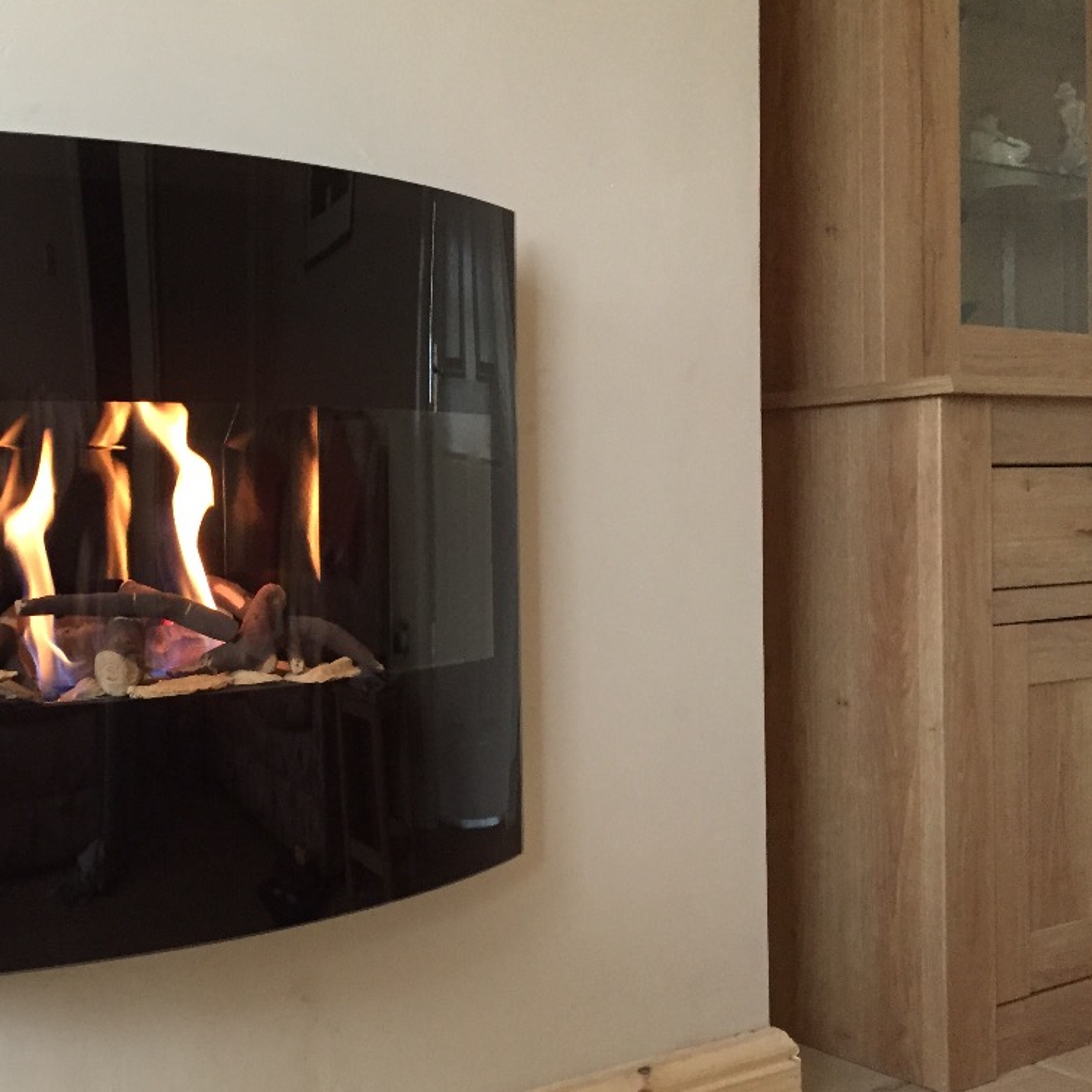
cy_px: 571
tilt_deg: -1.6
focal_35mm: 41
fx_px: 1463
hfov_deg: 39.6
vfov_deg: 40.9
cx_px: 253
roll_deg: +1.0
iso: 250
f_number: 2.2
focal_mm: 4.15
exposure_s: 1/15
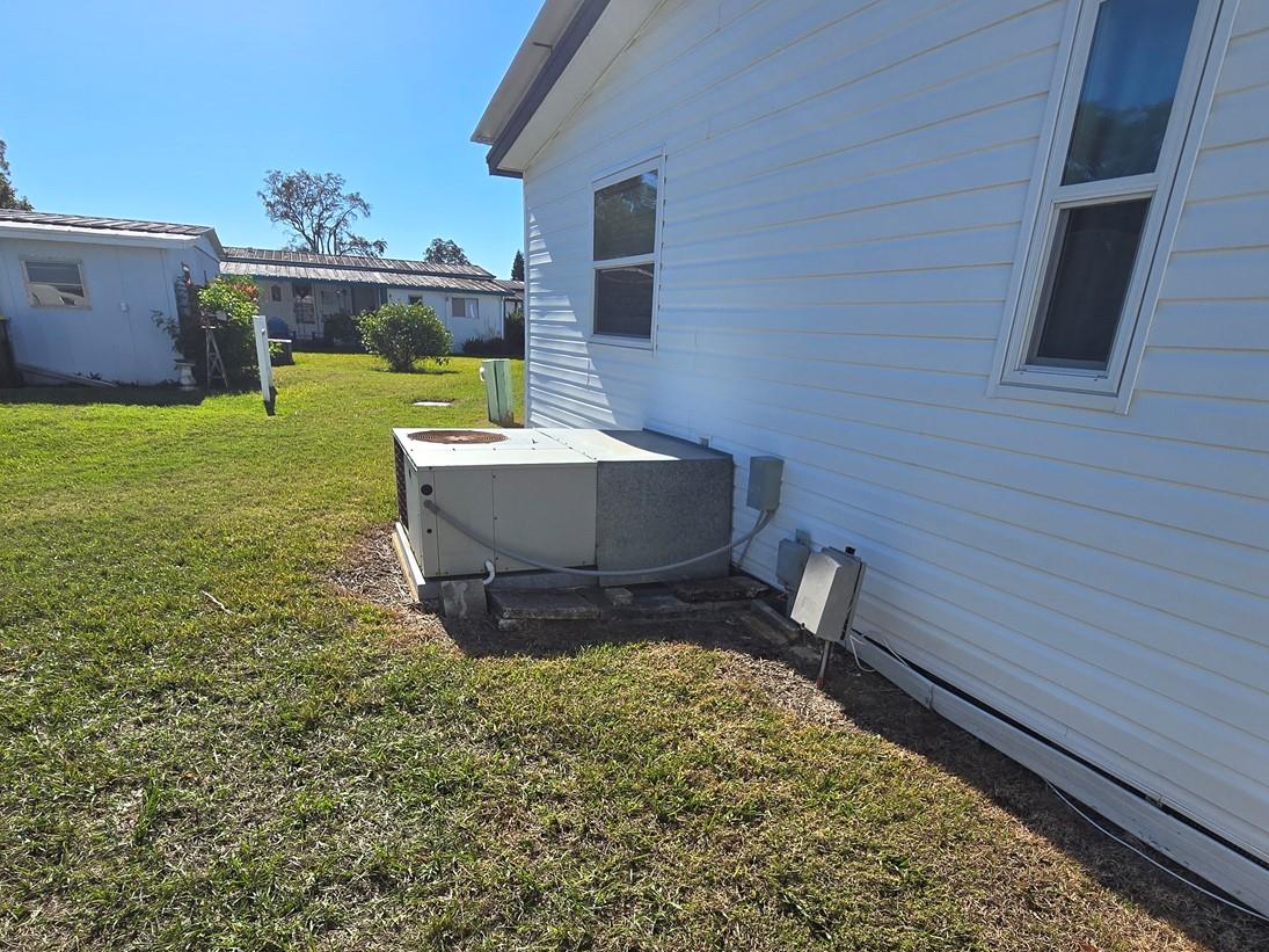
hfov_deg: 84.7
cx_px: 640
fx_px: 696
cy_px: 631
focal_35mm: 19
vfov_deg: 66.9
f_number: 2.2
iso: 50
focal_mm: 2.2
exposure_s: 1/2586
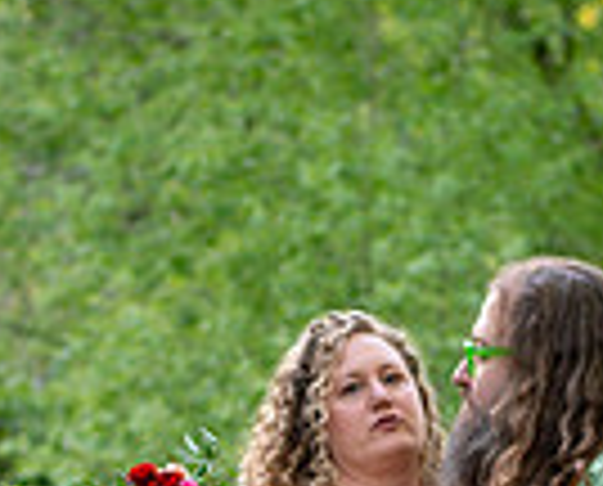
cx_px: 241
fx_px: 3830
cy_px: 776
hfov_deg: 9.0
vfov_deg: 7.1
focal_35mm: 214
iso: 160
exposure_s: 1/200
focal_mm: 50
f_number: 2.8
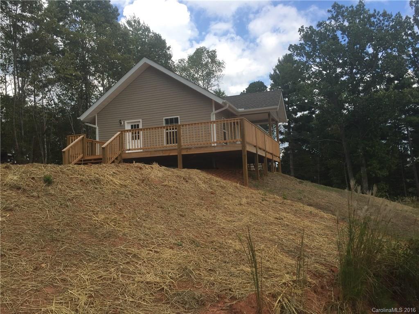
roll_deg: +2.2
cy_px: 157
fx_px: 351
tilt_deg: +4.9
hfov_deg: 61.7
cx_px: 210
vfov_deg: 48.2
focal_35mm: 29
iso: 32
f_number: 2.2
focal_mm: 4.15
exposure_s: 1/942
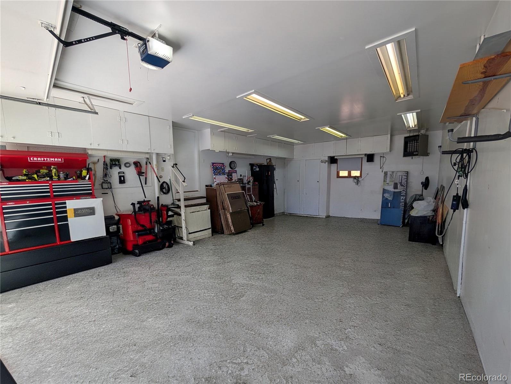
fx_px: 177
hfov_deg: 110.5
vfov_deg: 94.6
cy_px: 192
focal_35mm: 12
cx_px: 256
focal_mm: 2.02
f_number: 1.7
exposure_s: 1/387
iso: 51
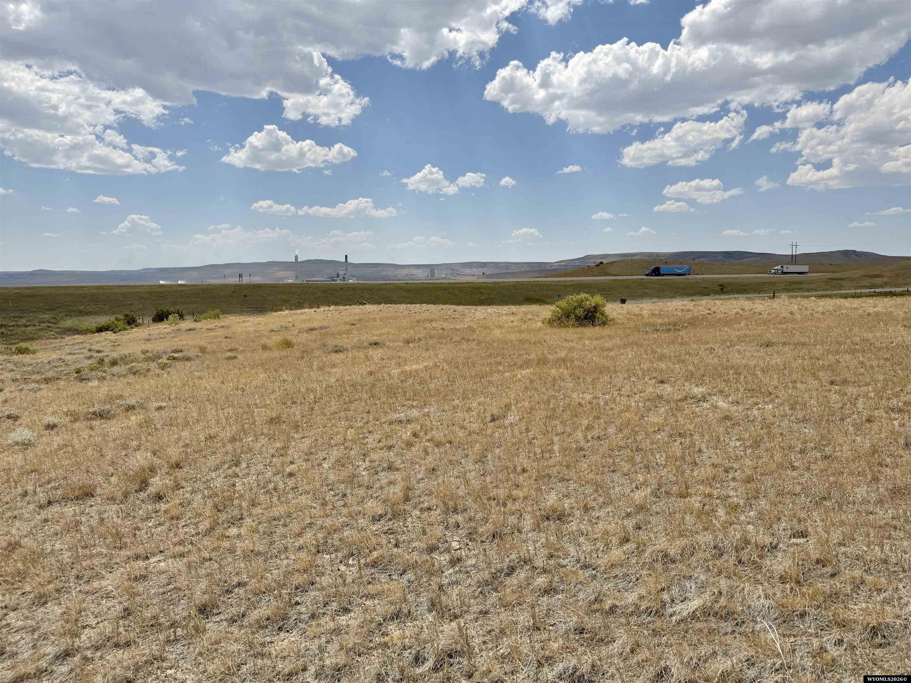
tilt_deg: -3.5
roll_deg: +0.1
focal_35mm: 24
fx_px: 632
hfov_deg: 71.6
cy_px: 342
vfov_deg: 56.8
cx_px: 456
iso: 80
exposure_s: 1/8130
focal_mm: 6.76
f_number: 1.78
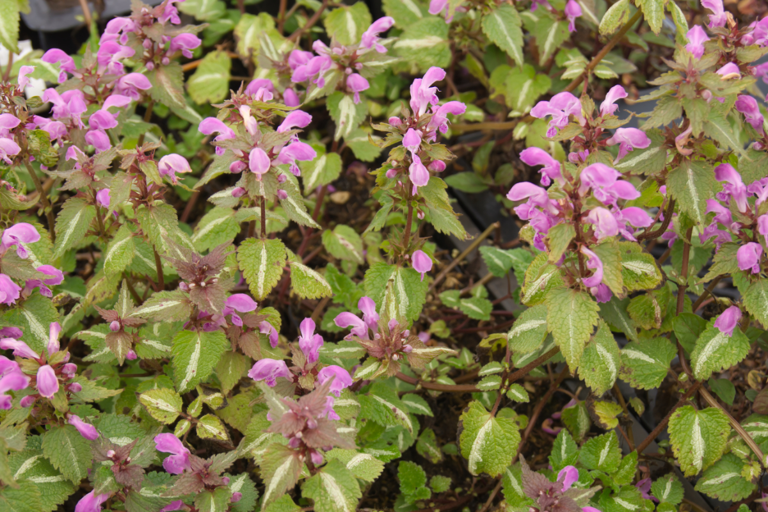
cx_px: 384
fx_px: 1600
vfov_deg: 18.2
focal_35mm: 75
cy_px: 256
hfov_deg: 27.0
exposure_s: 1/80
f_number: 8
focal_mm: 50
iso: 160
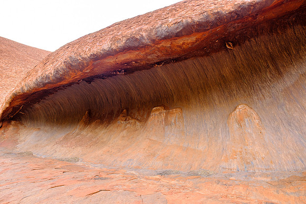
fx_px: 128
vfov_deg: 77.4
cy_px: 102
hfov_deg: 100.4
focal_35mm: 15
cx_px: 153
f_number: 5.6
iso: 200
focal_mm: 10
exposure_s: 1/18
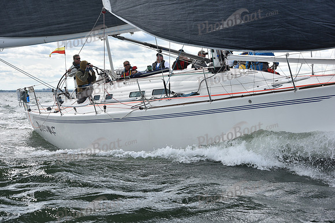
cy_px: 112
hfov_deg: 26.0
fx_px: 726
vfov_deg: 17.5
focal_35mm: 78
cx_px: 168
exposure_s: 1/1000
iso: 320
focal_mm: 78
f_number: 7.1
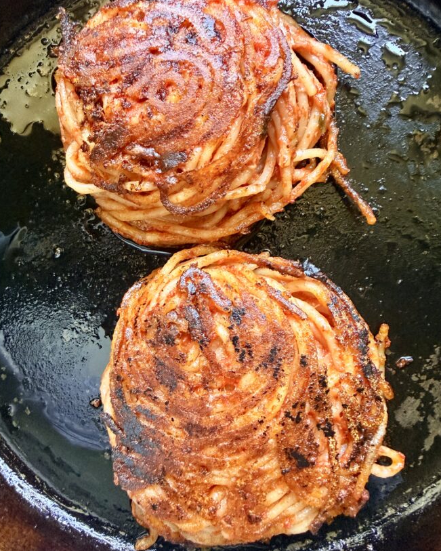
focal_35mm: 26
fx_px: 424
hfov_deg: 55.0
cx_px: 219
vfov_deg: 65.9
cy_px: 257
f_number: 2.2
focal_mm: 2.22
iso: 500
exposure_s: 1/60
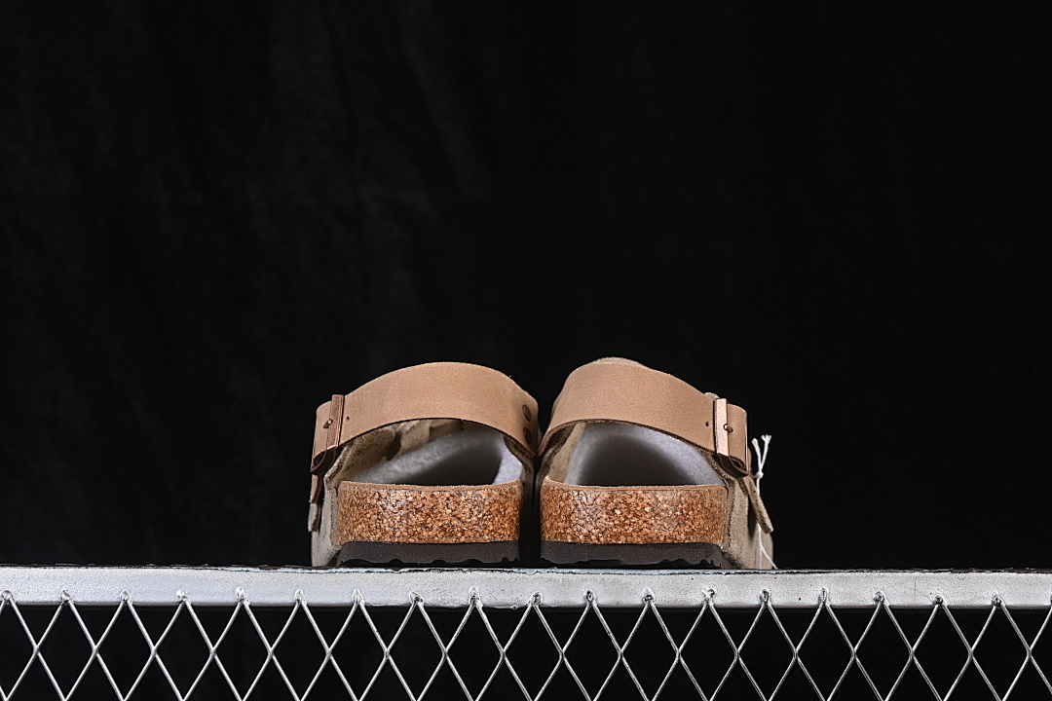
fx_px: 2191
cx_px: 526
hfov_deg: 27.0
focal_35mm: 75
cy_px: 350
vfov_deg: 18.2
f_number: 6.3
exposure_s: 1/60
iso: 160
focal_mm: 50
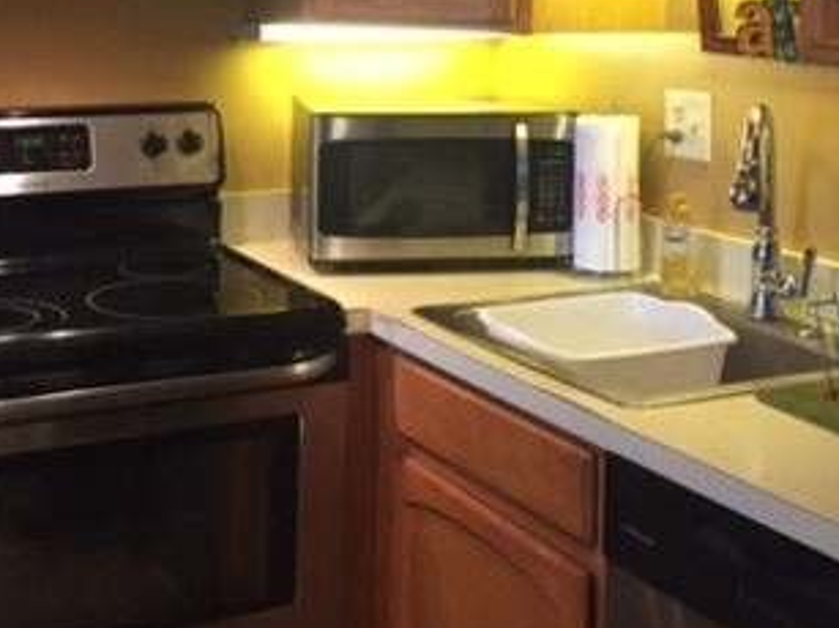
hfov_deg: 30.7
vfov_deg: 22.6
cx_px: 417
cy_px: 35
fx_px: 1526
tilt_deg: -3.2
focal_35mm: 63
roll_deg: -1.2
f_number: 2.2
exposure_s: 1/30
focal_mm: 4.15
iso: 200
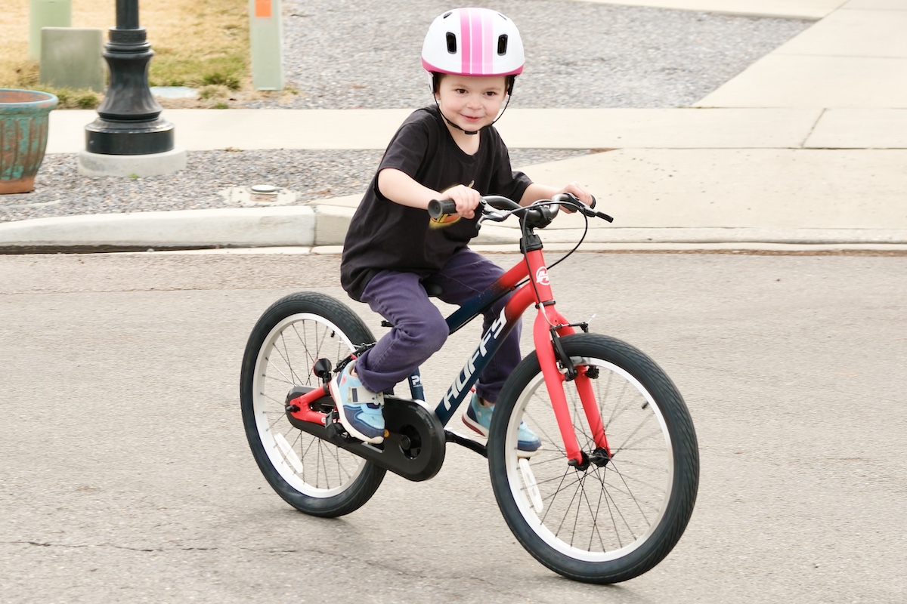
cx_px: 454
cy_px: 302
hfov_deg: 27.0
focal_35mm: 75
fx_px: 1889
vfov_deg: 18.2
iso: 125
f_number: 5
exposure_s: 1/200
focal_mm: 50
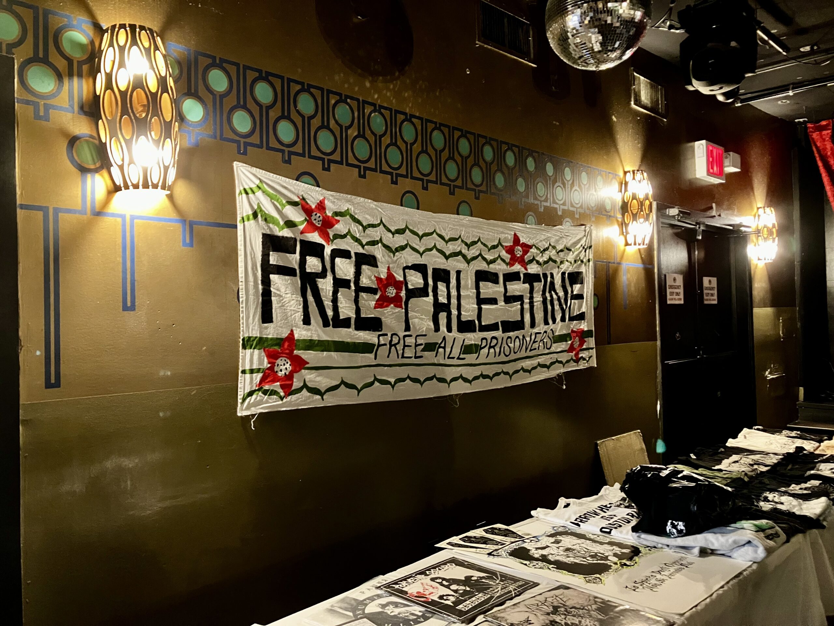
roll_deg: +1.3
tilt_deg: +1.8
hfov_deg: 63.4
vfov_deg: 49.7
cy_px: 313
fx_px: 675
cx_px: 417
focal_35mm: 28
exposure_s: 1/24
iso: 640
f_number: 1.8
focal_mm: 3.99
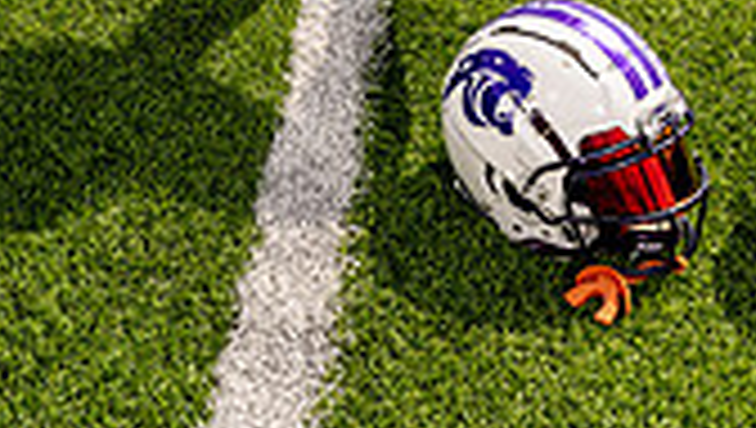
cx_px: 500
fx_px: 1967
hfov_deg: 21.7
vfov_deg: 10.7
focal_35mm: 98
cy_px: -577
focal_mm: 35
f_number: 8
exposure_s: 1/250
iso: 100
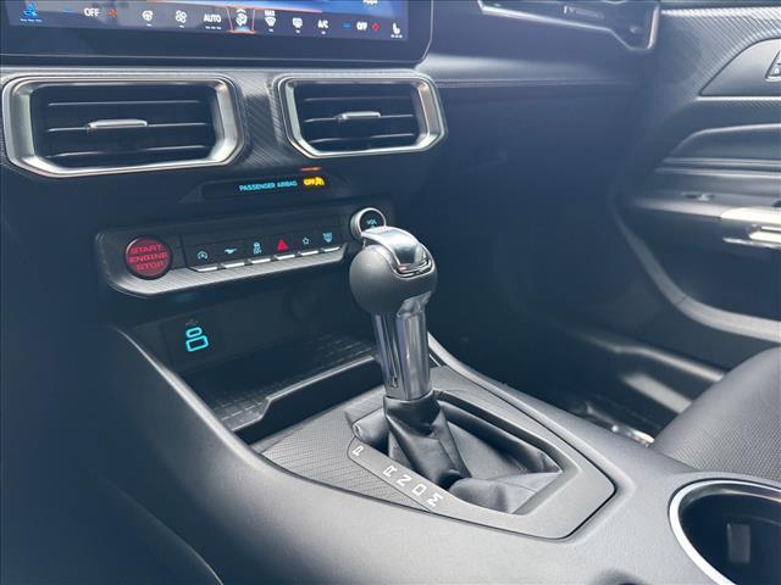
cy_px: 292
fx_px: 541
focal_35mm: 24
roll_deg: -2.1
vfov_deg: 56.8
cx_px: 390
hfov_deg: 71.6
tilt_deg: -23.1
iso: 800
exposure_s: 1/46
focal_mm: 6.76
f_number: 1.78
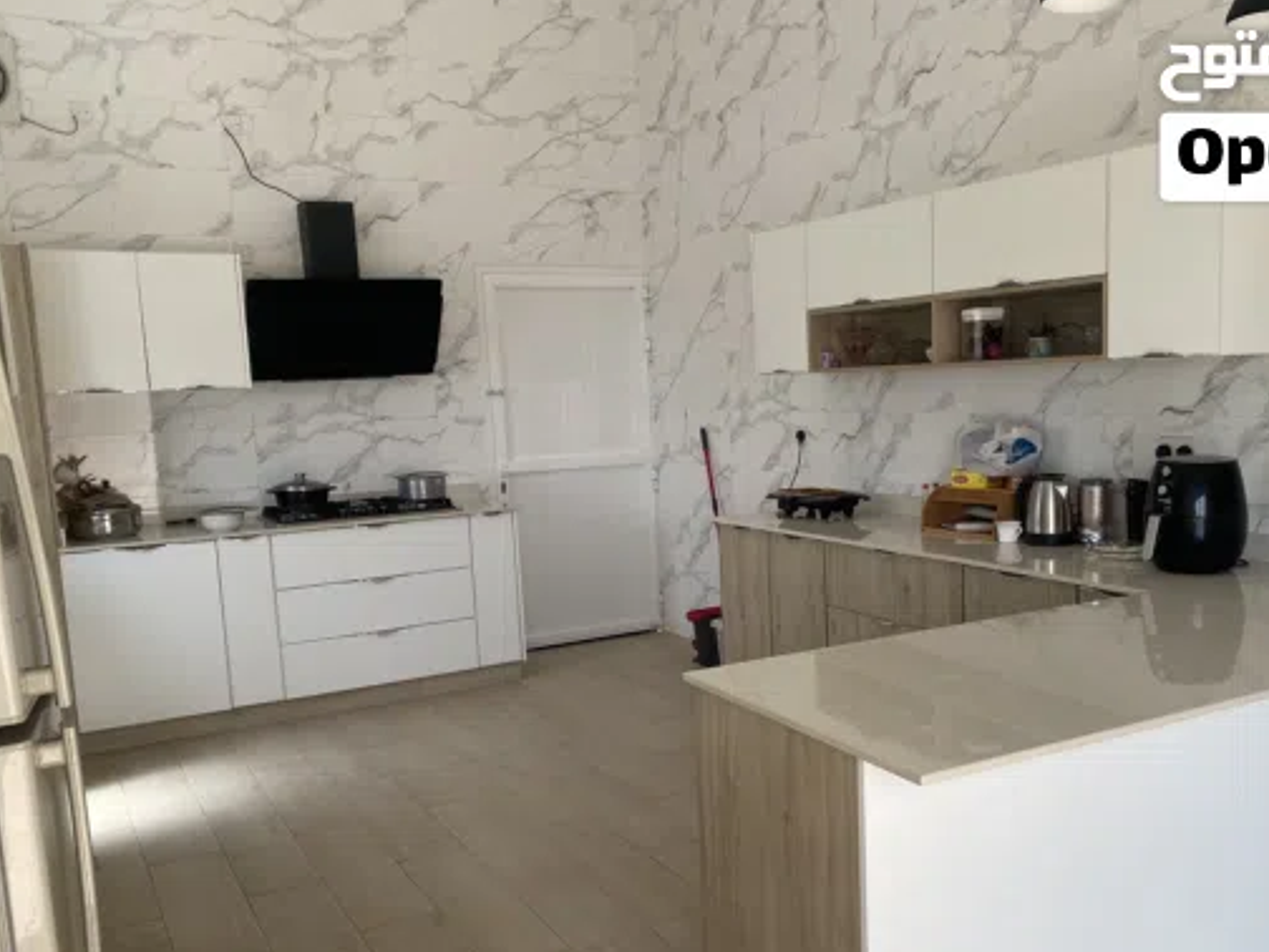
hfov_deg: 54.8
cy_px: 564
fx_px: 1210
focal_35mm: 33
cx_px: 781
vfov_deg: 42.8
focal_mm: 4.25
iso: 80
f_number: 1.8
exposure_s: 1/121
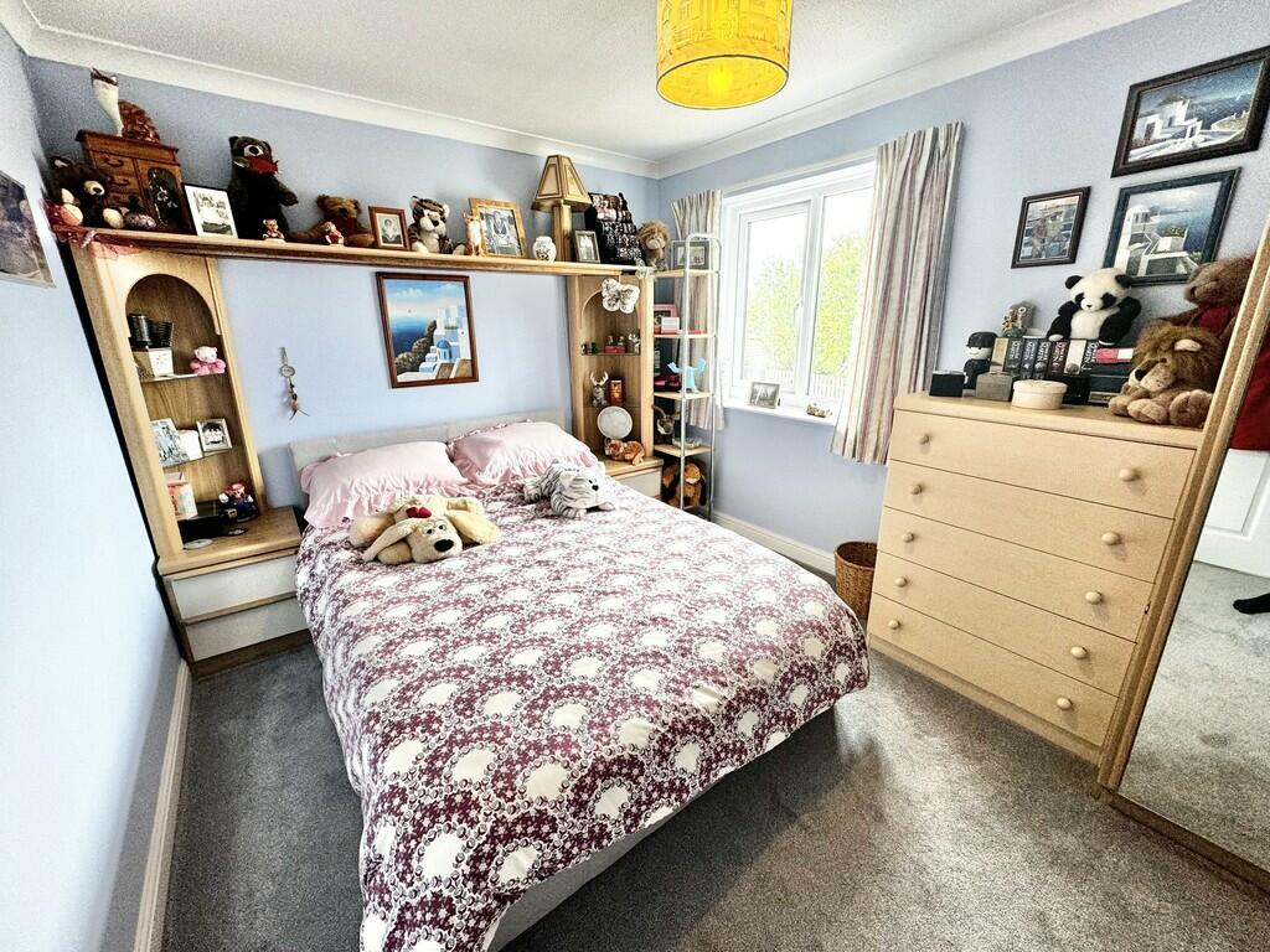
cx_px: 635
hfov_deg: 102.1
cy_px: 476
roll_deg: +0.3
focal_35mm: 14
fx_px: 514
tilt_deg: -16.6
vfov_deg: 85.7
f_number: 2.2
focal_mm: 2.22
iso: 125
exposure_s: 1/100
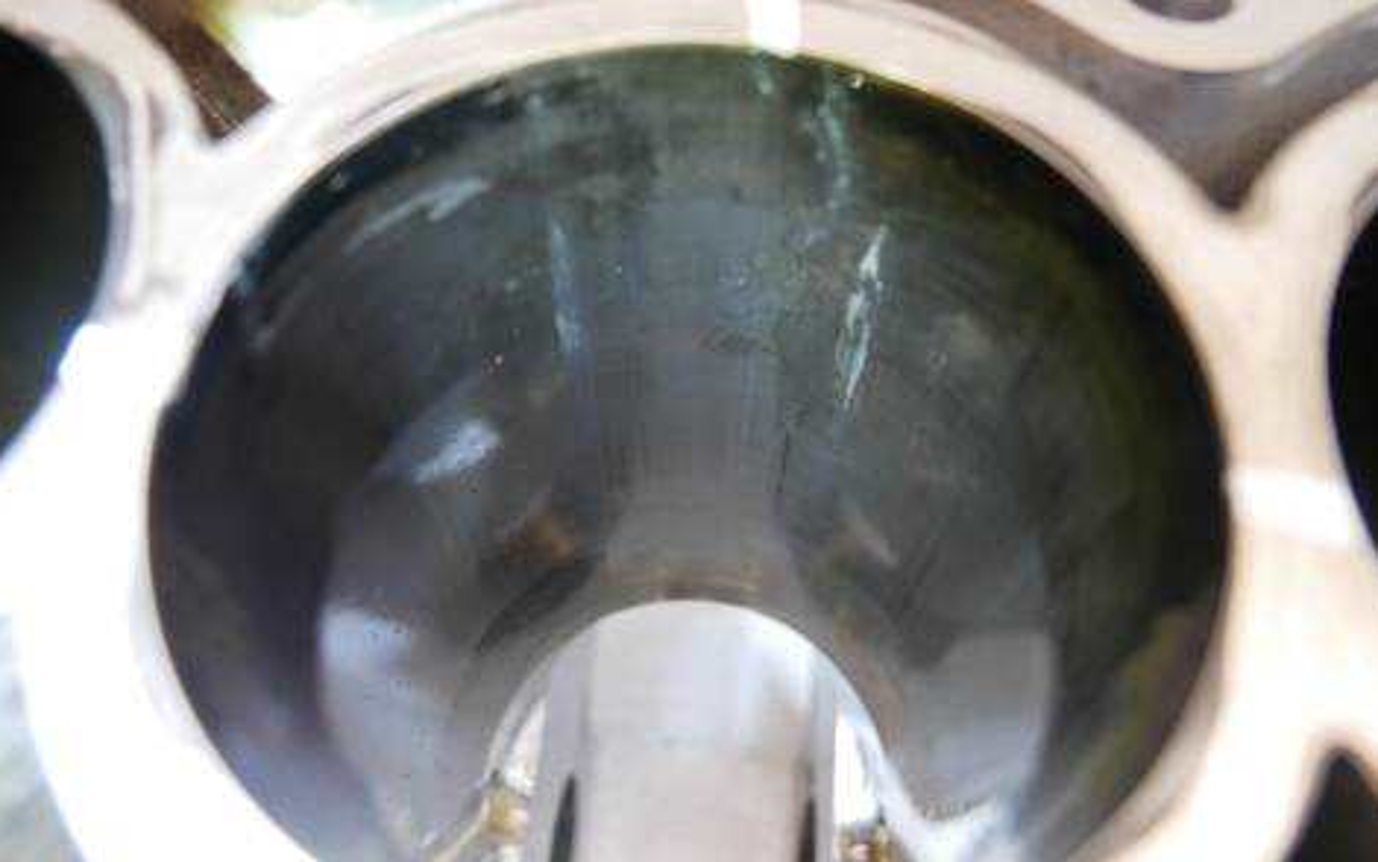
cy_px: 457
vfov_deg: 47.6
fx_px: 977
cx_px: 692
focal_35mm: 26
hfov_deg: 70.4
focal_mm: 12
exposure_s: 1/60
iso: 800
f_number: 3.5
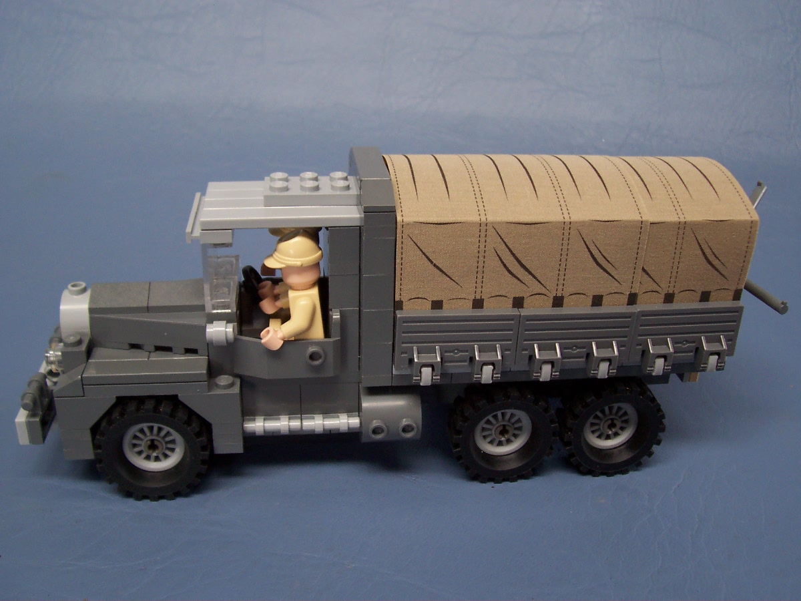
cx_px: 400
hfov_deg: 50.1
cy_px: 300
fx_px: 856
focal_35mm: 37
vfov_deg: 38.7
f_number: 2.8
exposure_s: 1/90
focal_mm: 5.6
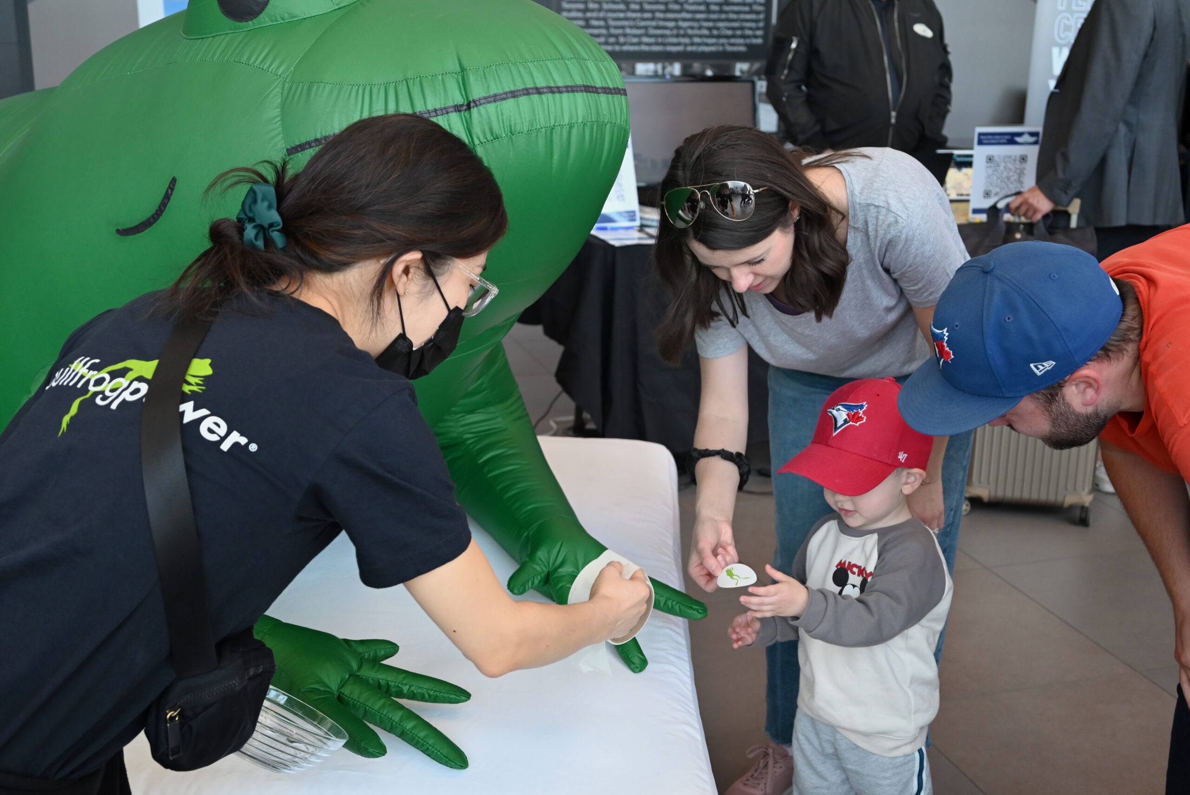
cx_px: 595
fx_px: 1389
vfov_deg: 31.9
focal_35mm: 42
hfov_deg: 46.4
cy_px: 398
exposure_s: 1/125
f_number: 5.6
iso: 1250
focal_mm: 42
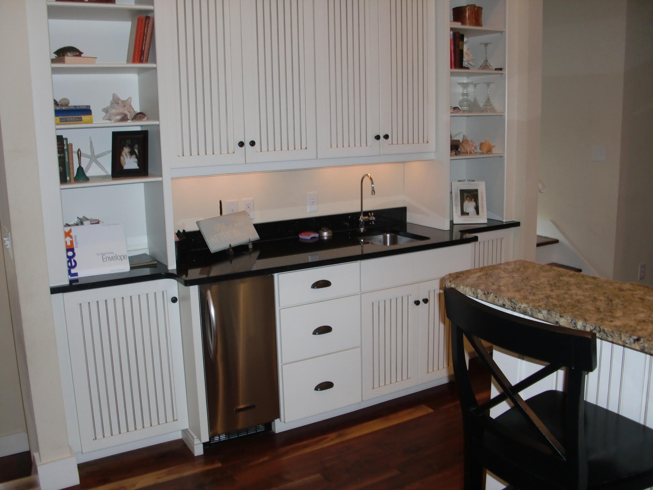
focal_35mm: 36
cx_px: 326
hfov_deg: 51.4
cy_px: 245
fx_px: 679
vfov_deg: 39.7
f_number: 2.8
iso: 160
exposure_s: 1/60
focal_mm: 6.3
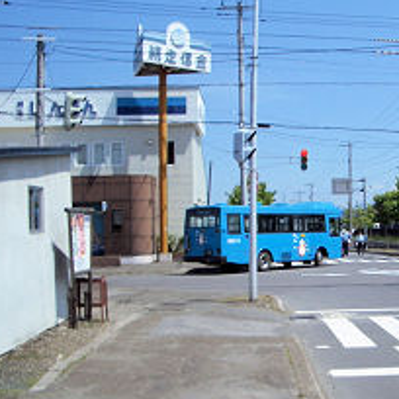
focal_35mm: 64
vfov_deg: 26.9
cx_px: 342
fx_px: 835
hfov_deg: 26.2
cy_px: 230
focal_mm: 5.8
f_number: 4.3
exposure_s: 1/1000
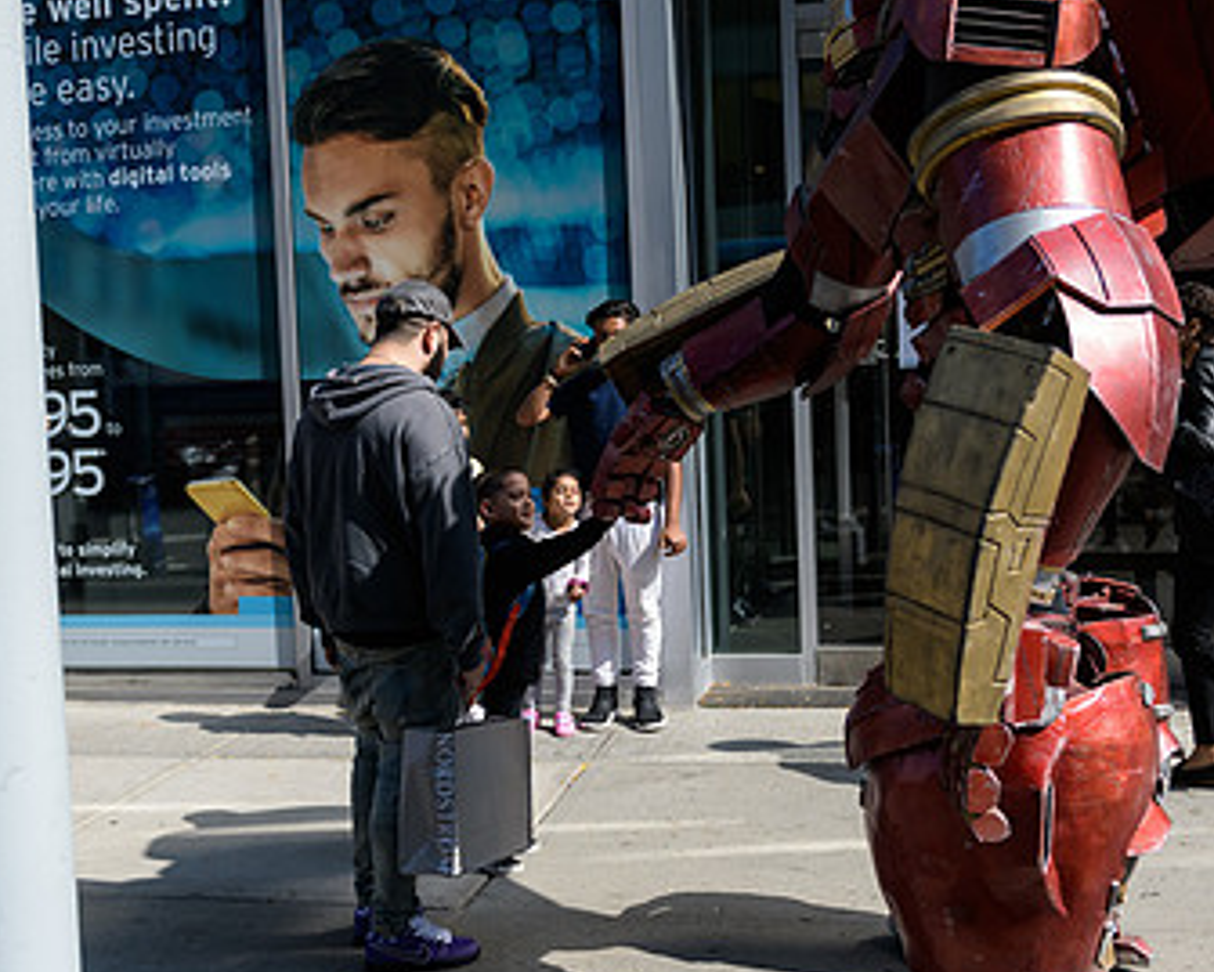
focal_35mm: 47
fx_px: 1689
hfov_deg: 39.5
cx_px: 621
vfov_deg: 32.1
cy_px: 450
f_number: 3.2
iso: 200
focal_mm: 29
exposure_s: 1/2500
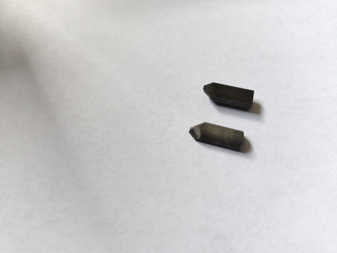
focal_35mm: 24
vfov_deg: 56.8
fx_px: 234
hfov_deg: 71.6
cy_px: 126
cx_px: 168
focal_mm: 5.56
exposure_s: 1/100
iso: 341
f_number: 1.88
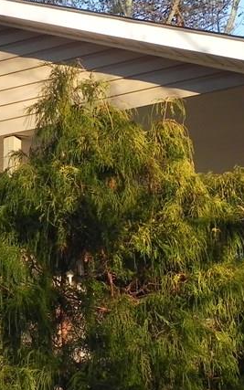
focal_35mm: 117
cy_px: 247
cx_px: -36
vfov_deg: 17.8
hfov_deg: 11.0
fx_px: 1244
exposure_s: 1/150
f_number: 4.5
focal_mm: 8.2
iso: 160
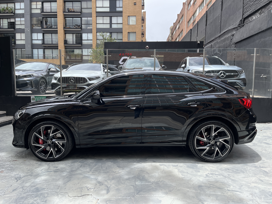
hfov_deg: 67.3
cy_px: 102
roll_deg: -0.4
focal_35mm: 26
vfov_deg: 53.1
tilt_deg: -5.4
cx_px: 136
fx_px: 204
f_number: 1.6
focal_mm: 5.1
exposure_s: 1/1325
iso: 50
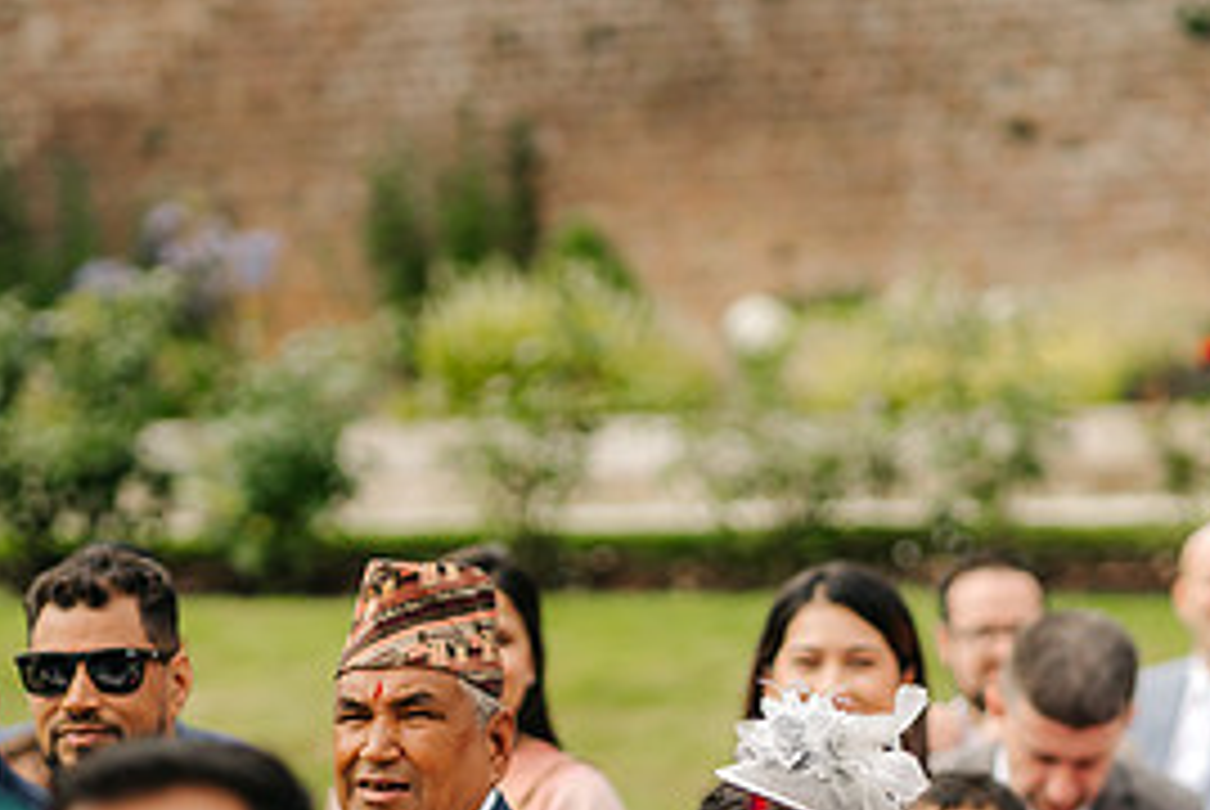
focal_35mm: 183
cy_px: 830
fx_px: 6157
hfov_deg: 11.2
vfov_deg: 7.5
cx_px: 675
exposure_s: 1/1250
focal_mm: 85
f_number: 2.2
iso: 100
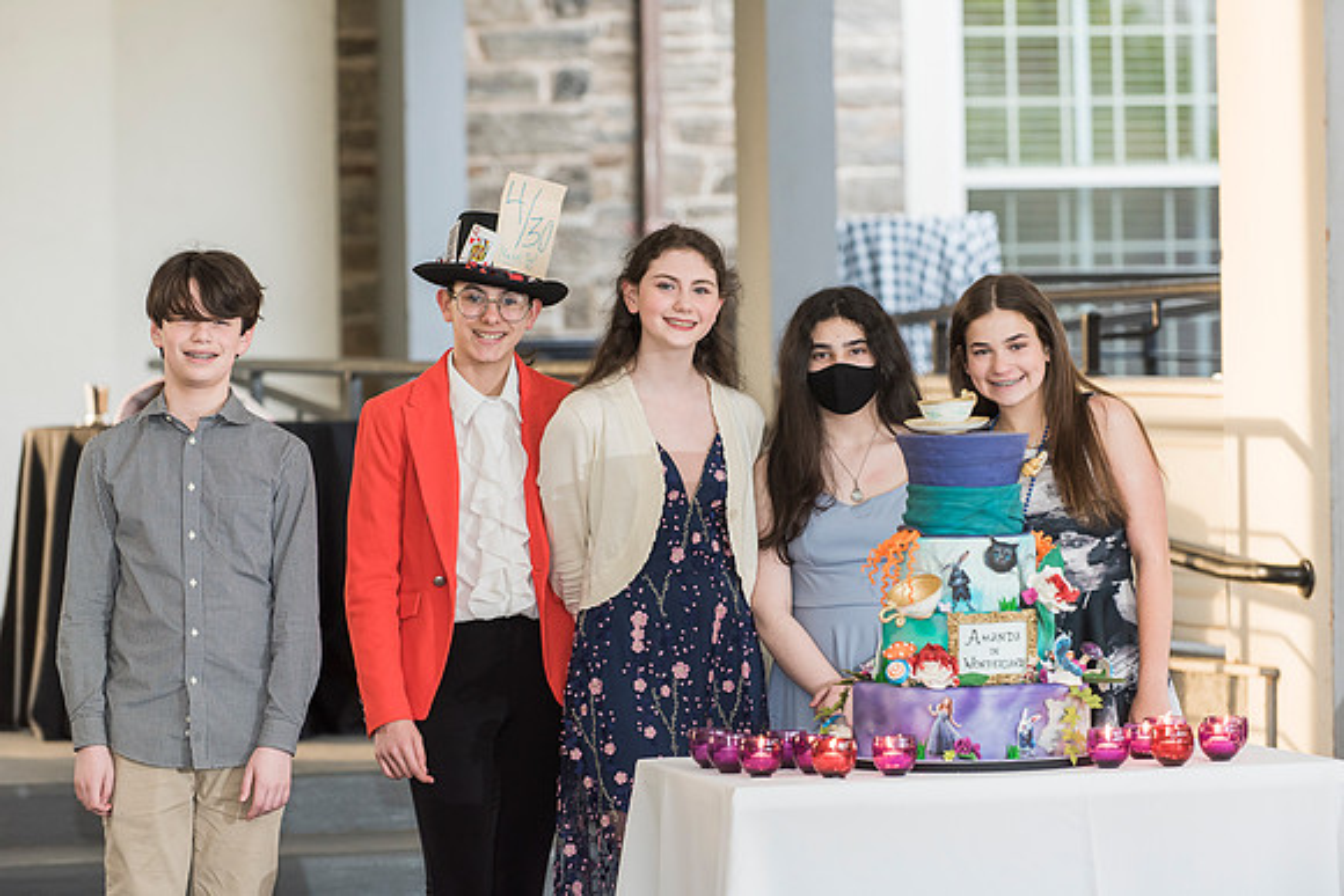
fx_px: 5938
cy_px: 446
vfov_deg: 8.6
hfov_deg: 12.9
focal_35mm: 159
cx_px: 683
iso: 1000
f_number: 4
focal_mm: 155
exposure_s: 1/160
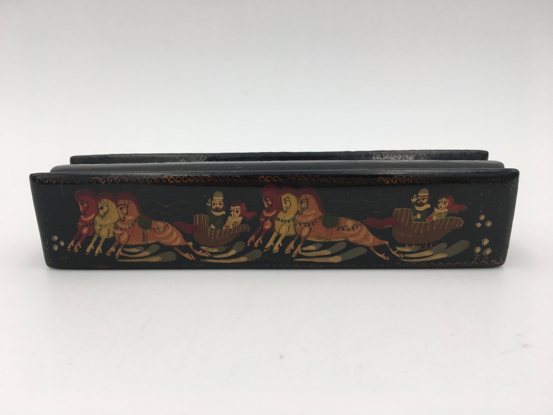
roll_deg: +0.2
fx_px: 463
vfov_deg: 48.2
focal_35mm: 29
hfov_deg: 61.7
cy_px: 208
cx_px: 276
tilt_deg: -16.0
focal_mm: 4.15
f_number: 2.2
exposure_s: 1/127
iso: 25
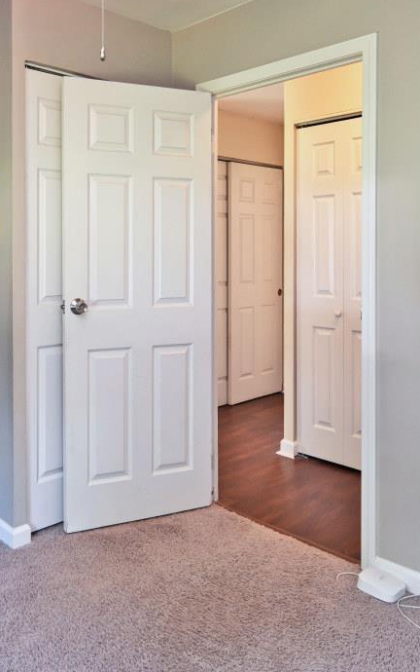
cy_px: 255
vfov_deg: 60.5
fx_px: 567
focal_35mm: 31
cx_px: 83
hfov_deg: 39.0
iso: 640
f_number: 4
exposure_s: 1/60
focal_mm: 14
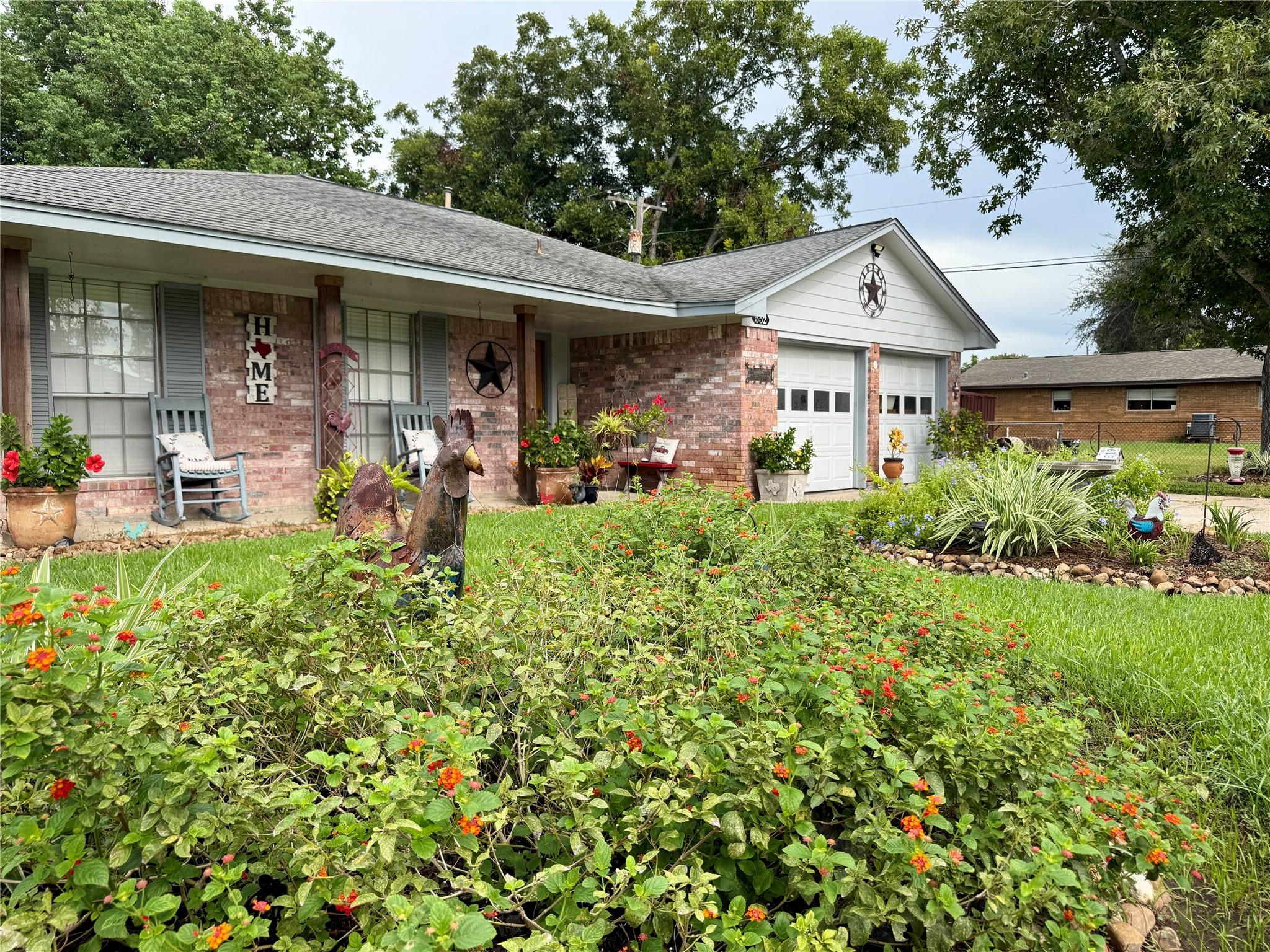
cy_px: 476
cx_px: 635
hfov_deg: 71.6
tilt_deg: -3.0
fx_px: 881
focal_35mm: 24
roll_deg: -0.2
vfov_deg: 56.8
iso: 80
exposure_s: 1/1139
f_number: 1.78
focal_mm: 6.76
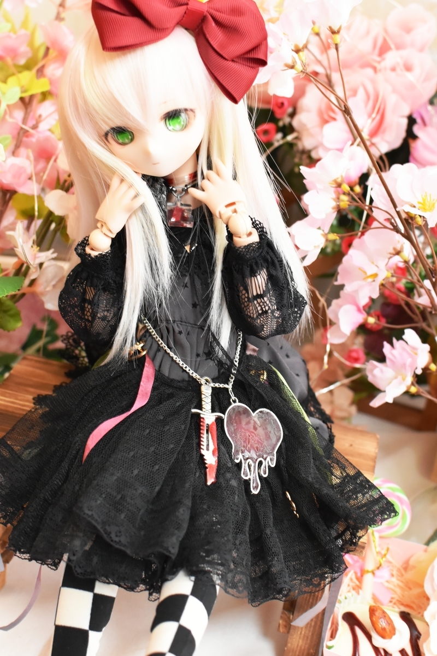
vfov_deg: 37.9
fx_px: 956
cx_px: 218
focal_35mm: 52
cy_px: 328
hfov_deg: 25.8
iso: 3200
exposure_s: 1/50
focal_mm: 35
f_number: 4
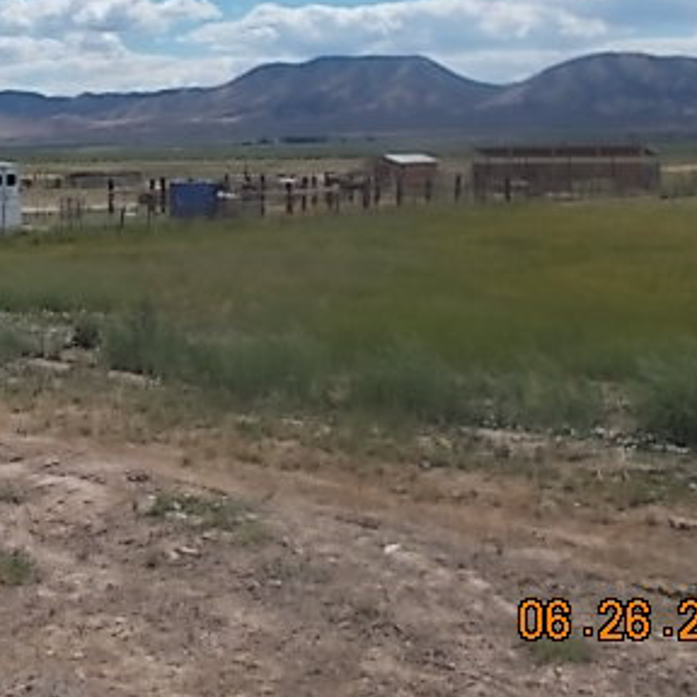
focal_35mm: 51
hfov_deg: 32.0
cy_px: 177
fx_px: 1162
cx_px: 87
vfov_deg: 32.8
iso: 80
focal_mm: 4.6
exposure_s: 1/250
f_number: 8
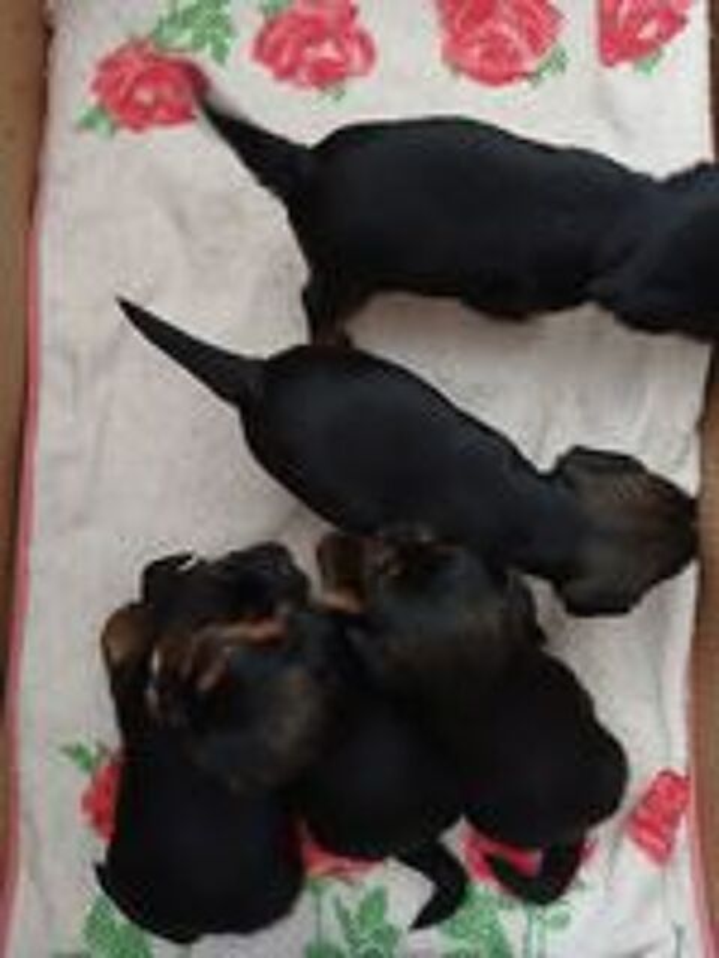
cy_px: 479
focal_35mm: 26
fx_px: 720
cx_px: 360
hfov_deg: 53.1
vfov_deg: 67.3
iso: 320
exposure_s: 1/25
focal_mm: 3.98
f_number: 1.8
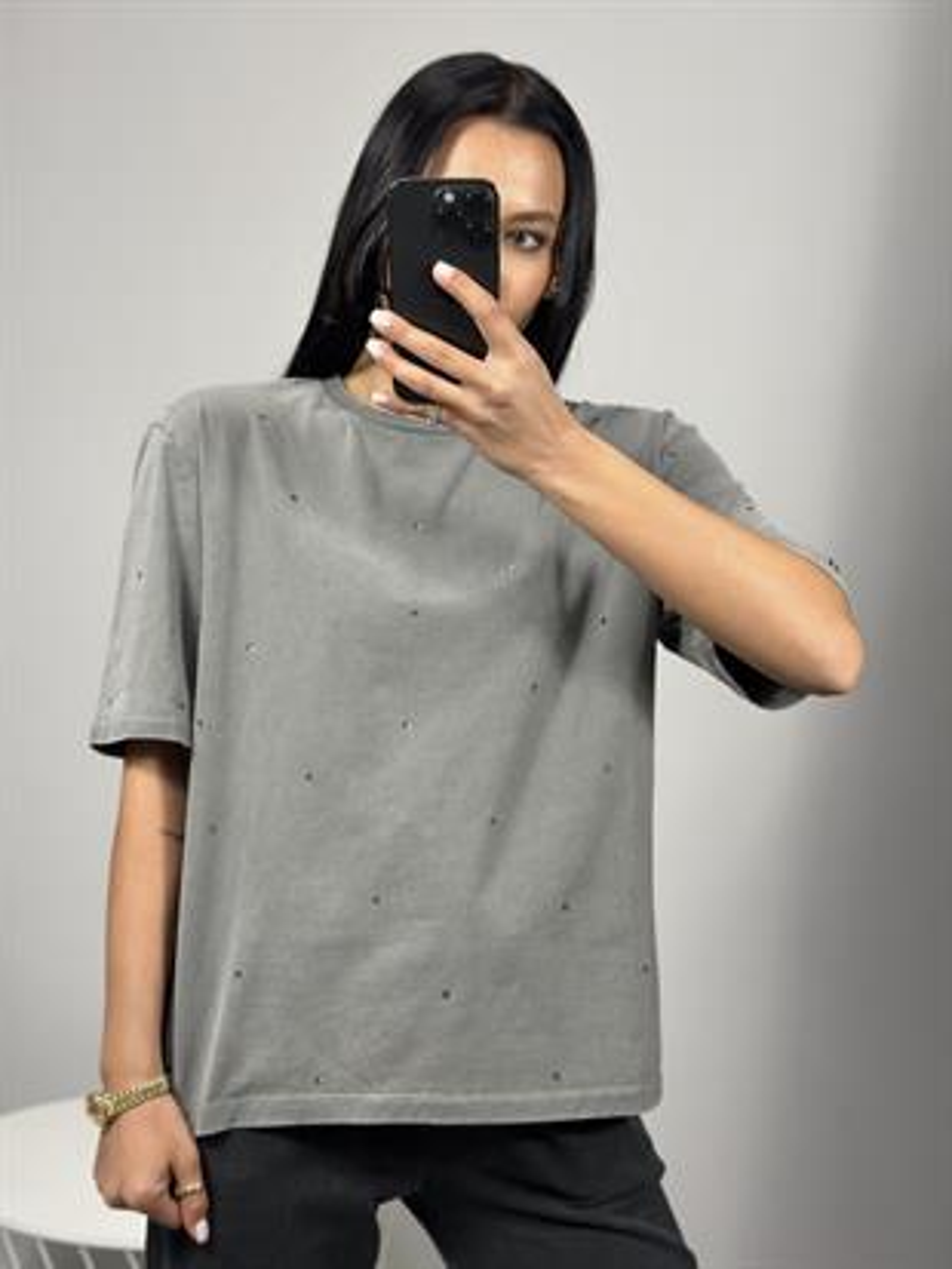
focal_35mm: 48
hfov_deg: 30.3
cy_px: 634
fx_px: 1759
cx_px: 476
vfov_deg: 39.6
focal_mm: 6.86
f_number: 1.78
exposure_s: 1/100
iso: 125
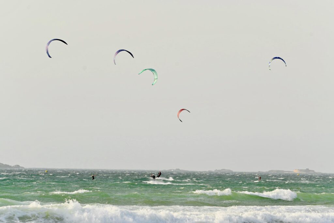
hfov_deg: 9.4
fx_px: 2041
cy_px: 112
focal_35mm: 220
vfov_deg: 6.2
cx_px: 167
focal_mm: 220
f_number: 5.6
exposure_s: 1/1000
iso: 200
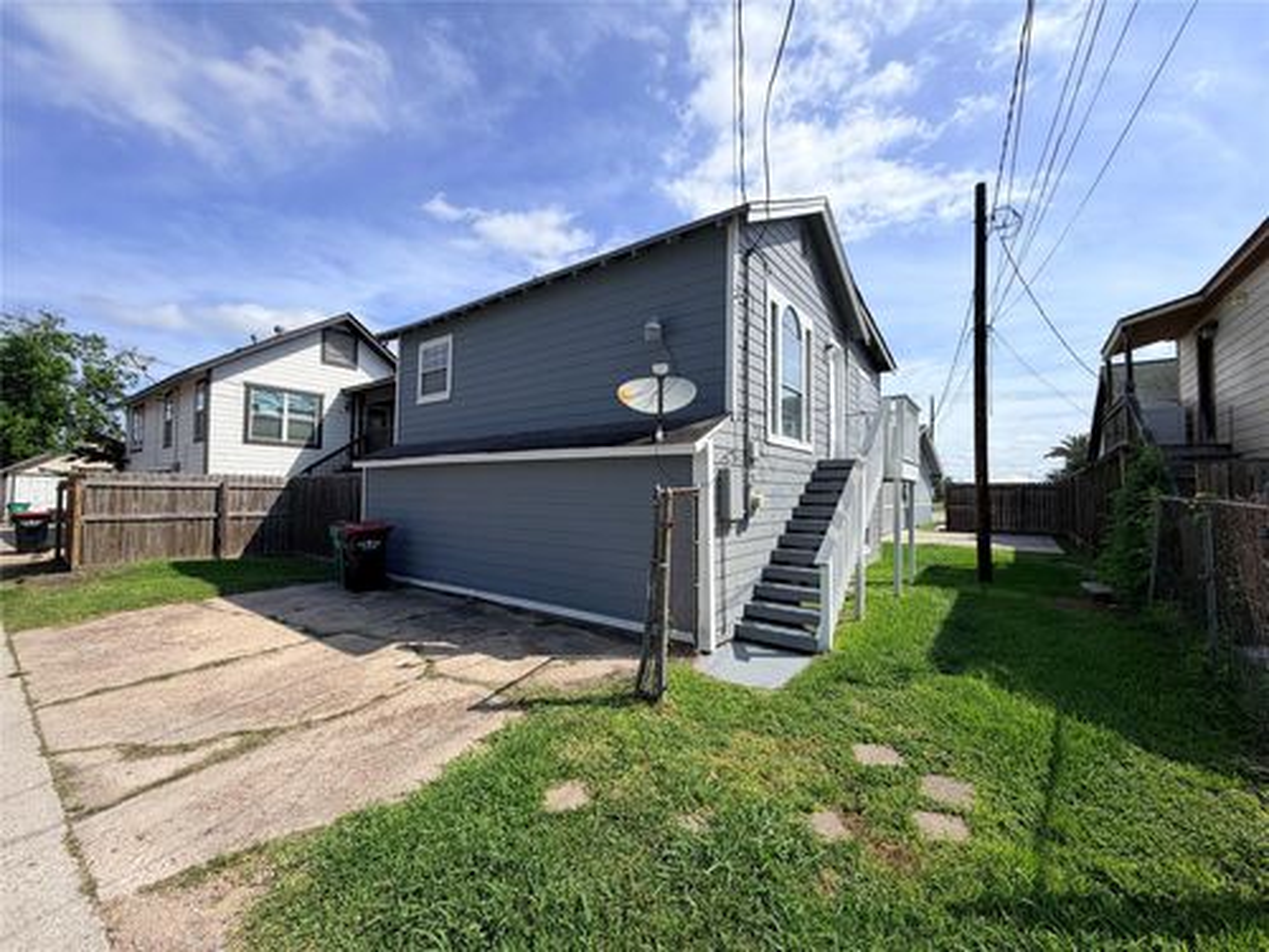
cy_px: 476
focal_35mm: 14
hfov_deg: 102.1
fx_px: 513
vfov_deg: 85.7
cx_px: 634
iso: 20
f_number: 2.2
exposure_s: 1/1068
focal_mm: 2.22
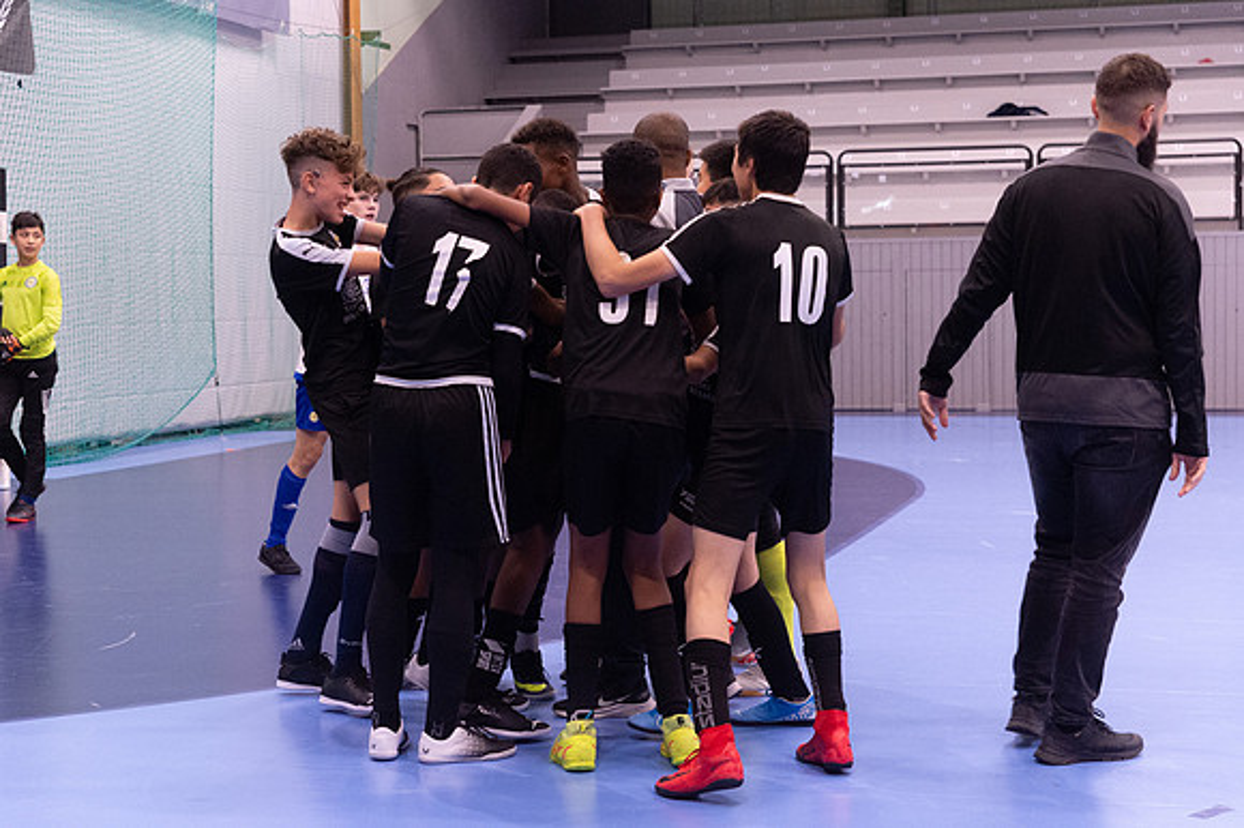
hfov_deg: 30.4
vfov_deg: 20.5
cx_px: 622
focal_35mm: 66
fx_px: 2287
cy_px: 414
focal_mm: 65
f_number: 3.2
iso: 8000
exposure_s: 1/400
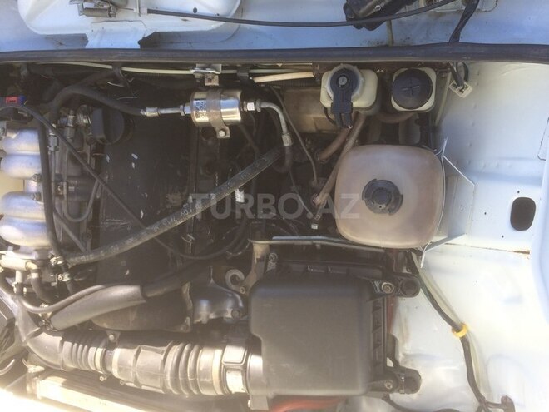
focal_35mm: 29
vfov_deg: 48.2
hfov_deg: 61.7
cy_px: 206
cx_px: 274
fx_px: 460
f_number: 2.2
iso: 32
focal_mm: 4.15
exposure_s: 1/373
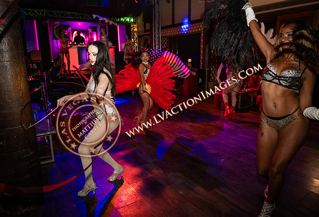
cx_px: 155
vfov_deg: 52.7
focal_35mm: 25
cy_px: 109
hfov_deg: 72.0
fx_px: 219
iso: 1250
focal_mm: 24
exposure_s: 1/100
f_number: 2.8
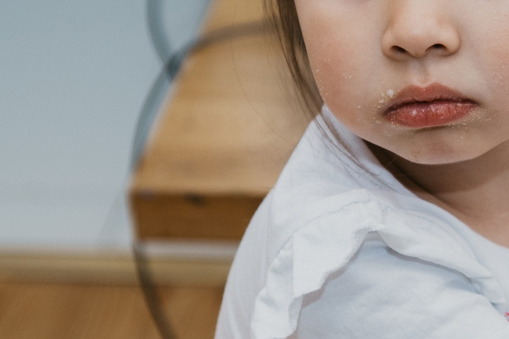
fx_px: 2757
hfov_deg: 10.5
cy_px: 26
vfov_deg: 7.0
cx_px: 485
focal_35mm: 195
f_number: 3.5
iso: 100
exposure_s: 1/160
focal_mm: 56
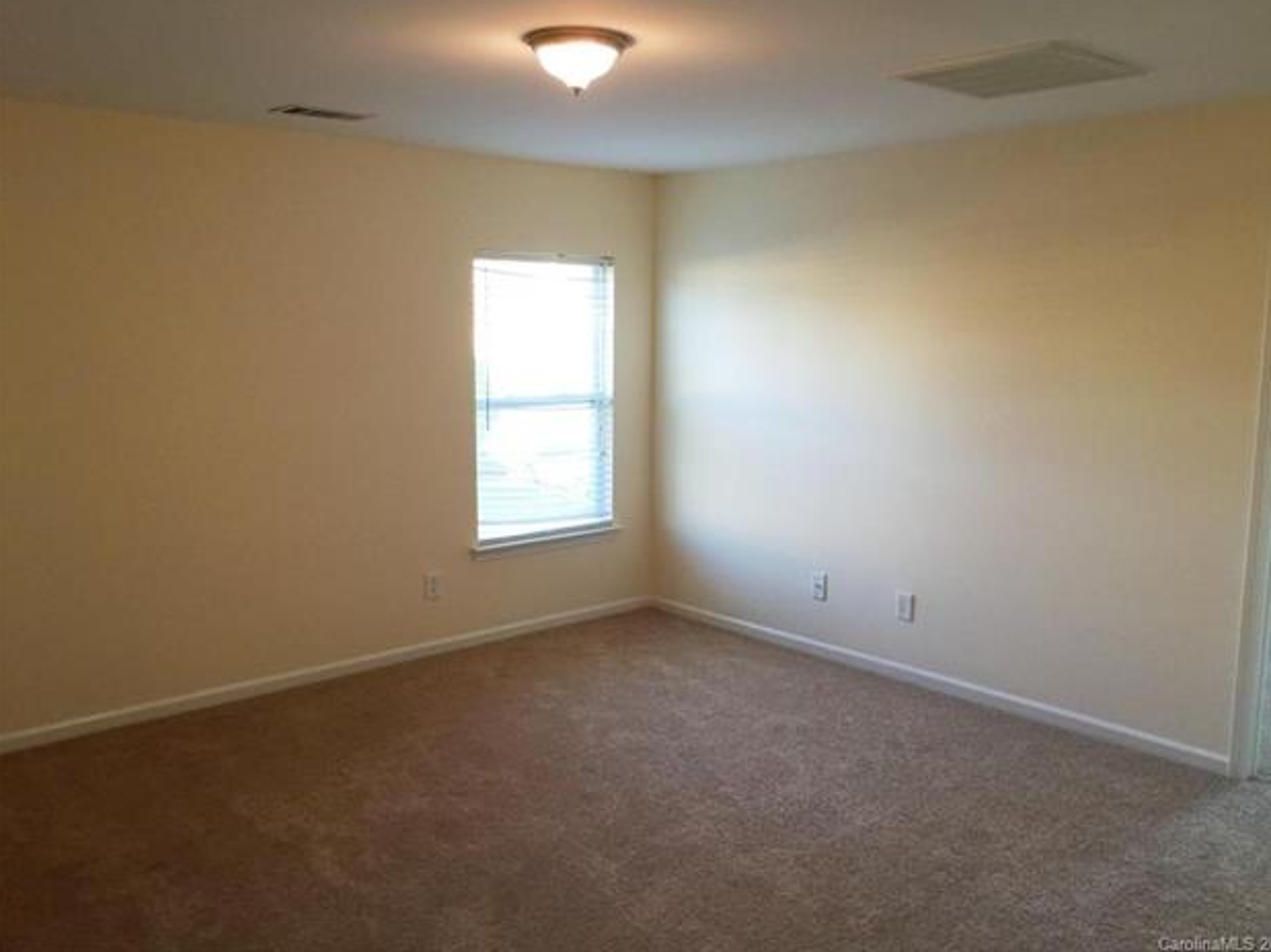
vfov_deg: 46.8
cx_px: 649
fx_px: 1101
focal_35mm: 30
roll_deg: -1.9
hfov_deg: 60.0
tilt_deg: -11.0
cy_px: 464
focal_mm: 4.15
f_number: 2.2
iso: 50
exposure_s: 1/30
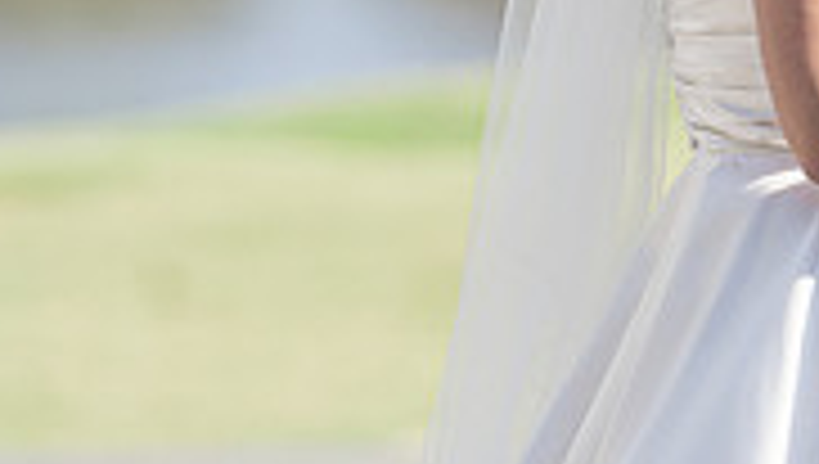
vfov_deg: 2.1
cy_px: -101
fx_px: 12527
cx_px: 1250
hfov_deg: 3.7
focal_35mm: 576
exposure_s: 1/500
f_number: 4
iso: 100
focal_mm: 165
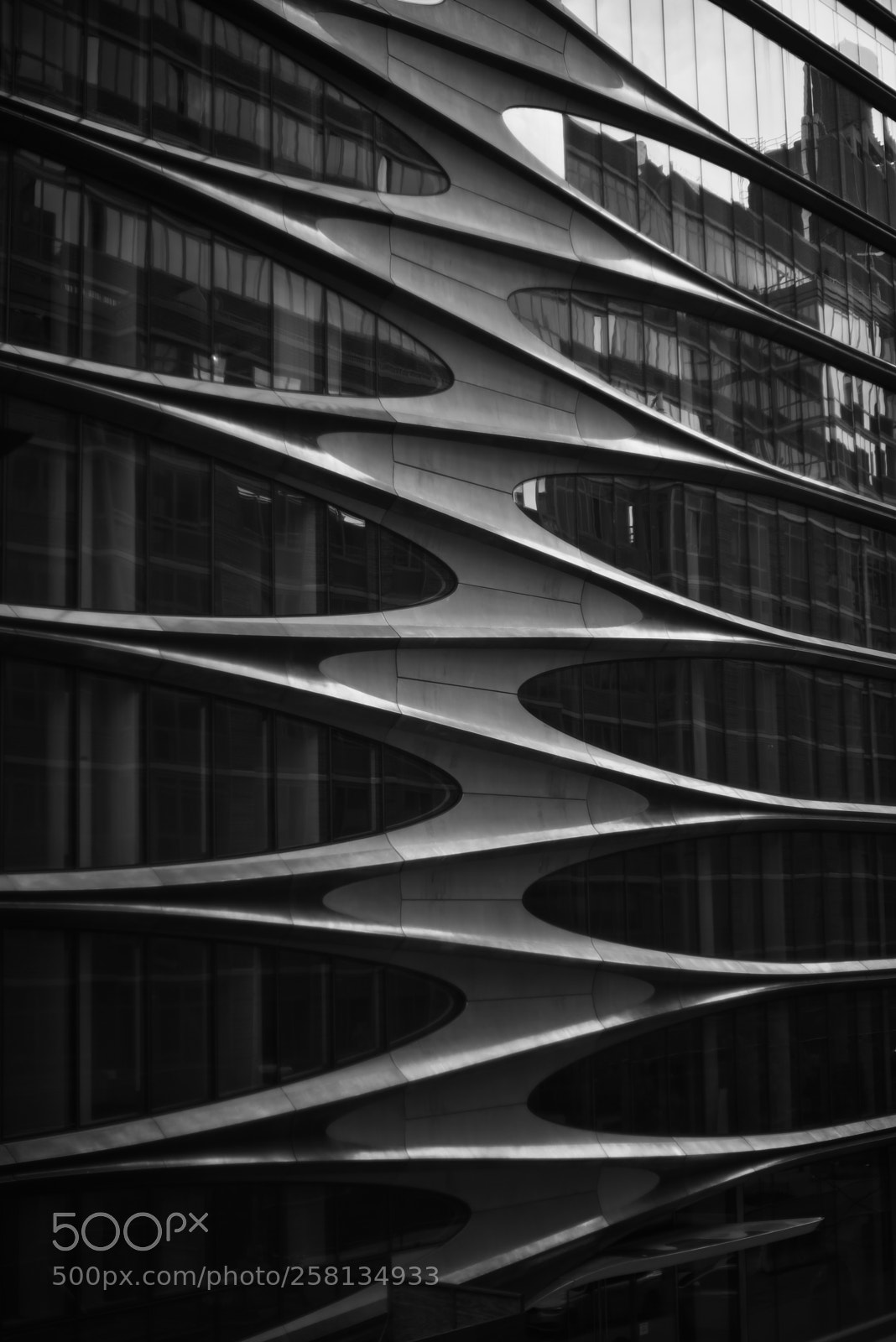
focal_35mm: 50
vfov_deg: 39.6
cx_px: 448
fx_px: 1865
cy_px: 671
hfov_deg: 27.0
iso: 100
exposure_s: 1/1250
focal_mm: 50
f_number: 1.4
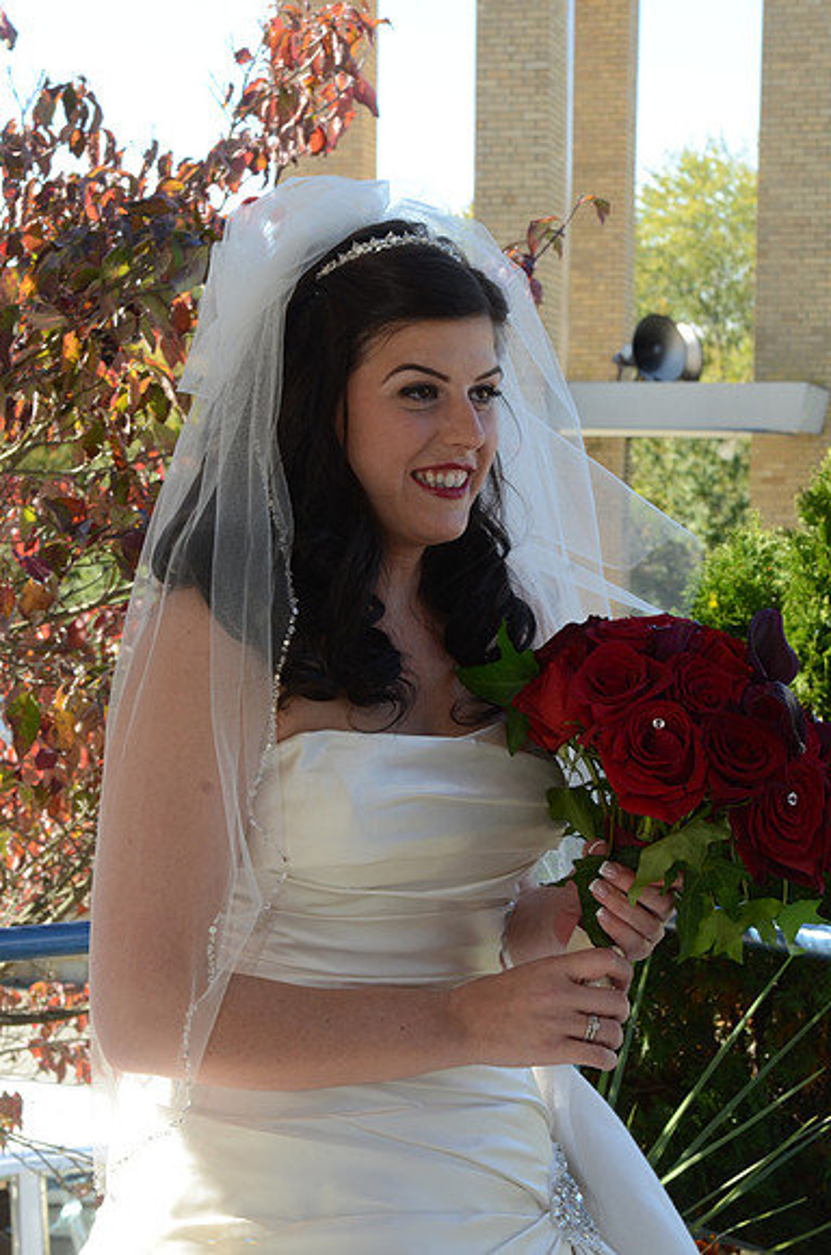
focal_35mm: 82
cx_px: 416
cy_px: 628
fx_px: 2870
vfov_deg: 24.7
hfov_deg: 16.5
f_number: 11
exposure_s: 1/125
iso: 500
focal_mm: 55
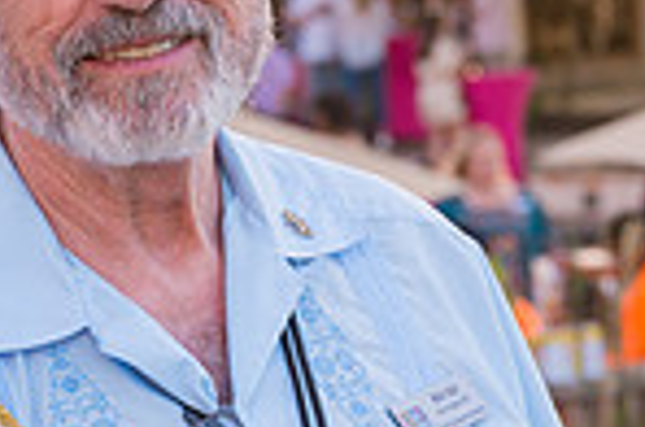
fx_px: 3862
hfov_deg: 9.5
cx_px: 179
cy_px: 370
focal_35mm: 216
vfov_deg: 6.3
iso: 250
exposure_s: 1/250
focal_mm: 55
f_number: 4.5
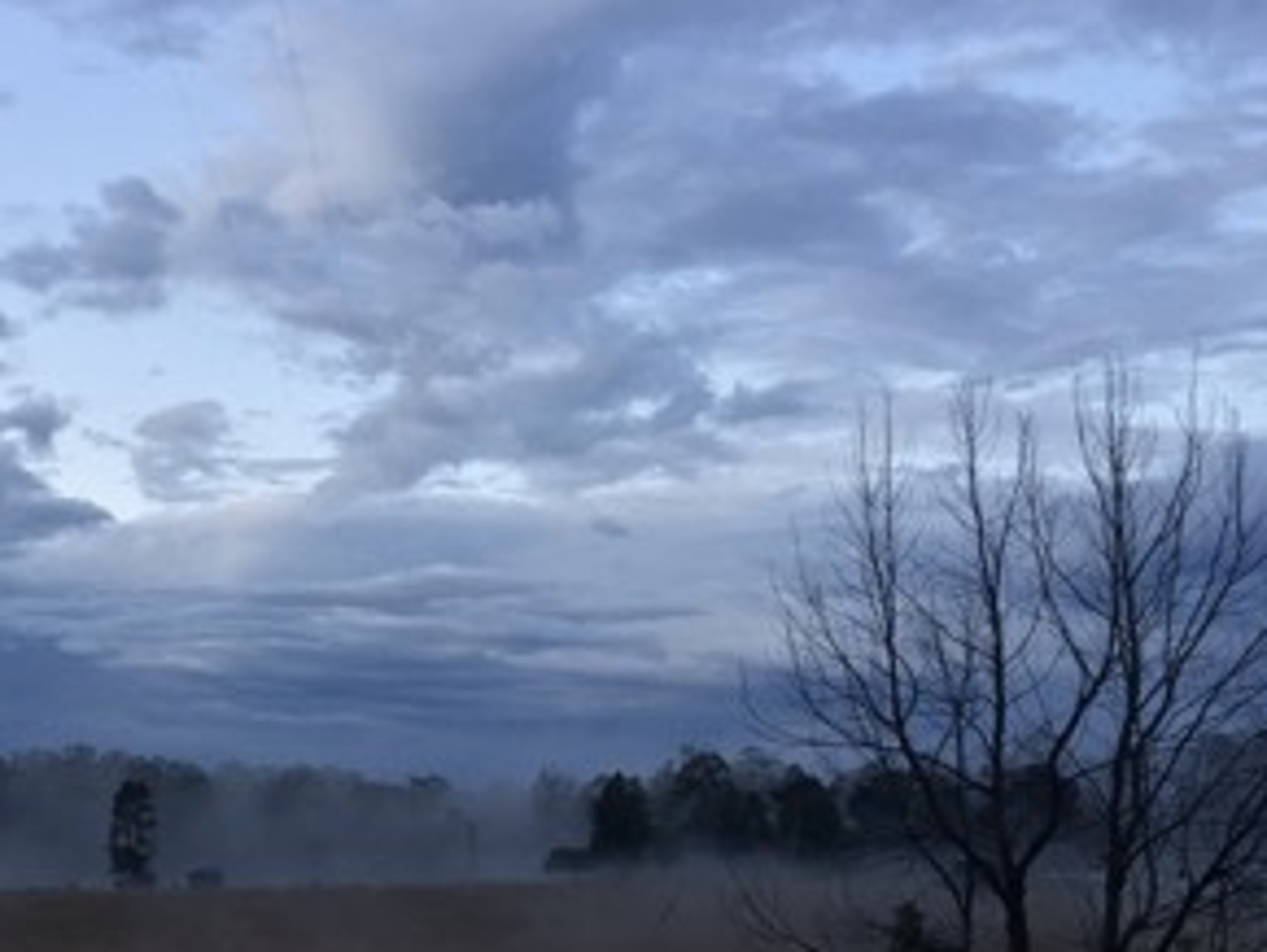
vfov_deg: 28.1
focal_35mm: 52
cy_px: 489
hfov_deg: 36.2
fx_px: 1905
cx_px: 358
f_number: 2.2
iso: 40
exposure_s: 1/60
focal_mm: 4.15
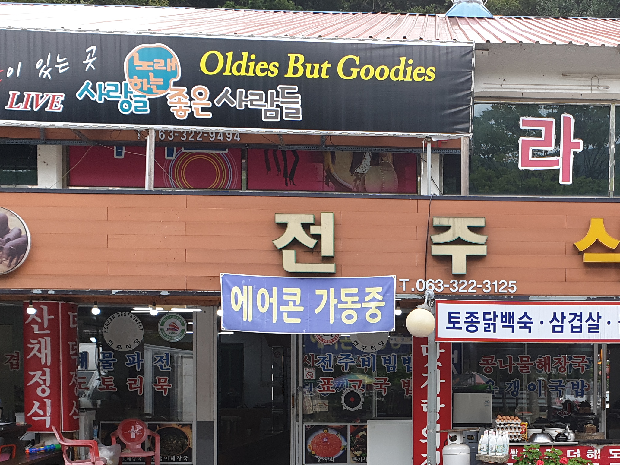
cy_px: 388
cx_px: 475
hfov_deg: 36.5
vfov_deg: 27.8
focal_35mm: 51
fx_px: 913
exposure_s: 1/237
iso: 50
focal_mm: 4.3
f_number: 2.4
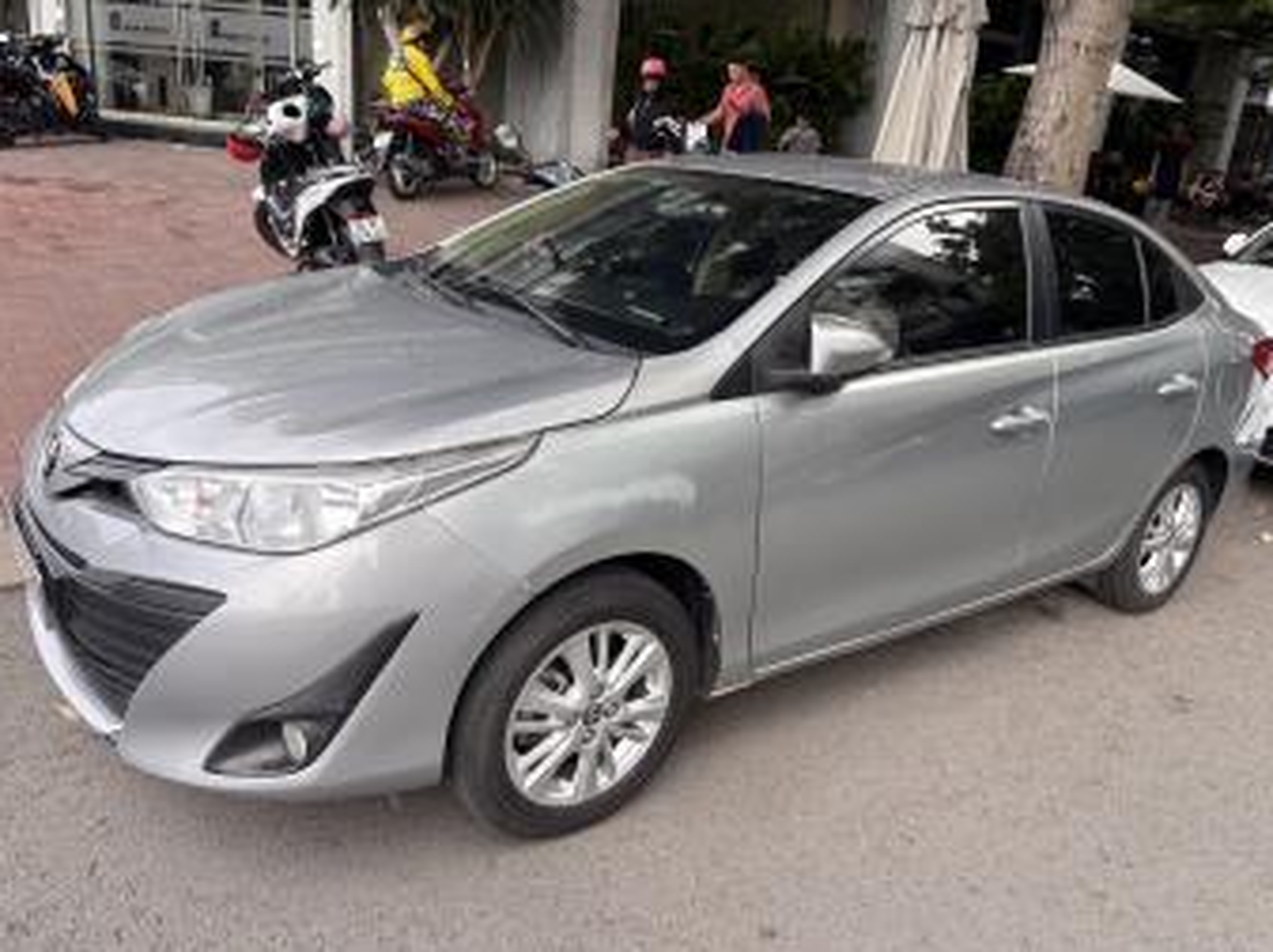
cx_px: 646
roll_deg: -5.0
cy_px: 465
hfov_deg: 65.4
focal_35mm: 27
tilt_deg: -17.9
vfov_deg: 51.3
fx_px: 992
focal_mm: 5.96
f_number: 1.6
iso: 50
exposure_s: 1/321
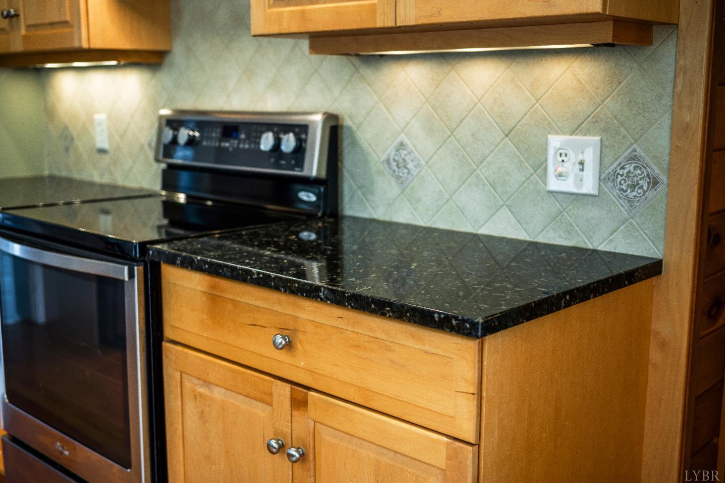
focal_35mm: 41
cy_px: 239
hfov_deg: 47.4
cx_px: 355
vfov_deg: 32.6
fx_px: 825
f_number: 2.5
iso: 125
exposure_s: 1/60
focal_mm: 40
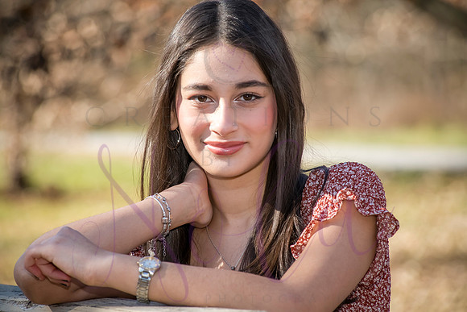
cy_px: 156
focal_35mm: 200
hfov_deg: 10.3
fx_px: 2595
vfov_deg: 6.9
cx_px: 234
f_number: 8
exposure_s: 1/500
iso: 400
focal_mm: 200
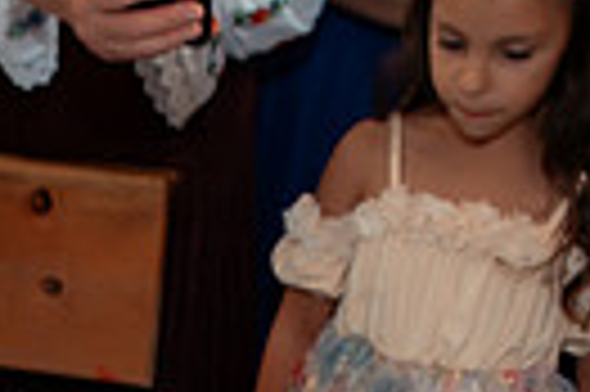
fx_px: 1882
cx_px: -104
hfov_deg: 17.1
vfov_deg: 10.8
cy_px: 802
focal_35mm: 115
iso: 2000
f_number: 3.5
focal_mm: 26
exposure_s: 1/250
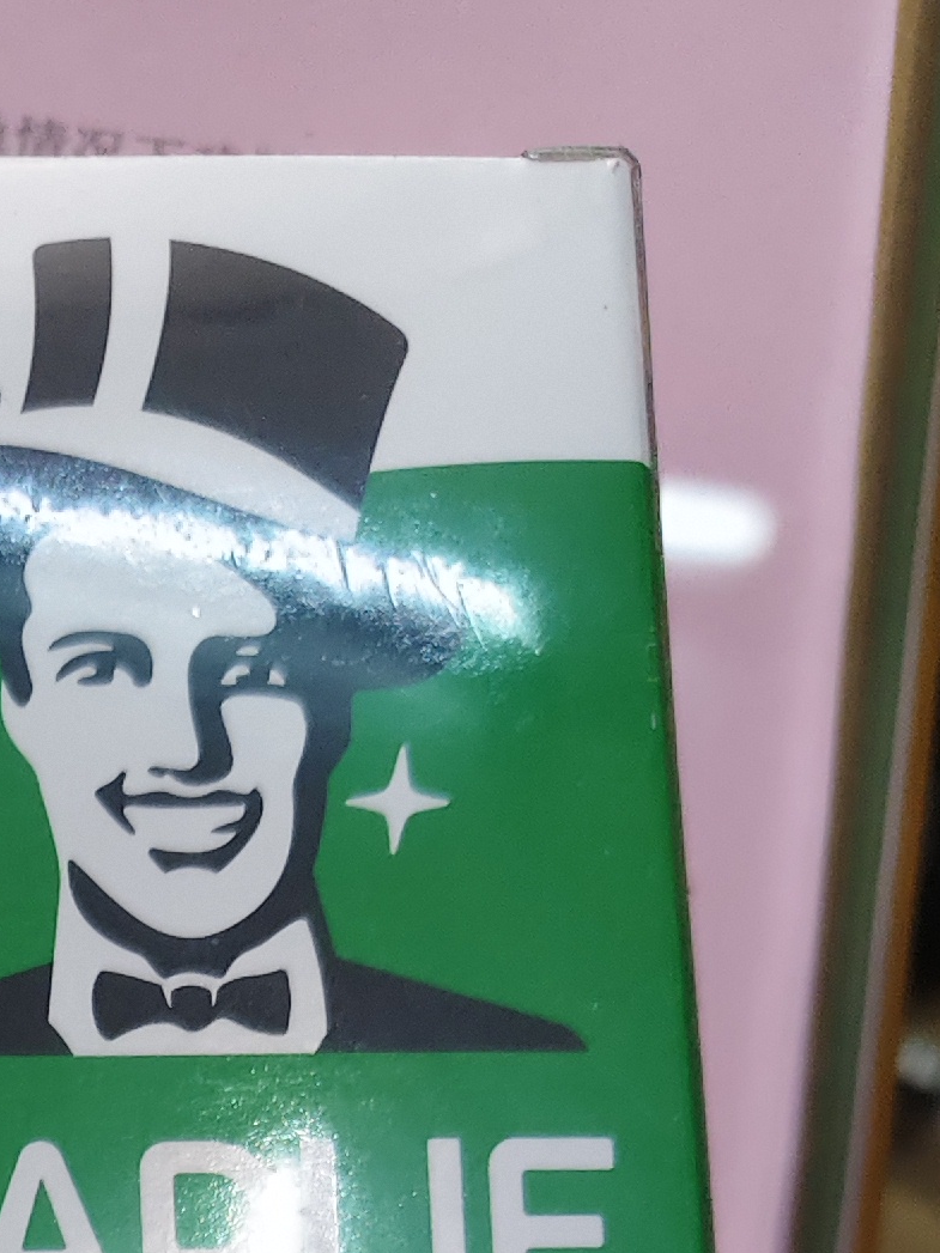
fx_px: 3259
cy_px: 2291
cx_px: -572
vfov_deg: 17.4
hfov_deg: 14.9
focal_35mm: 90
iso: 86
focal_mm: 5.56
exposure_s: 1/100
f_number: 1.88
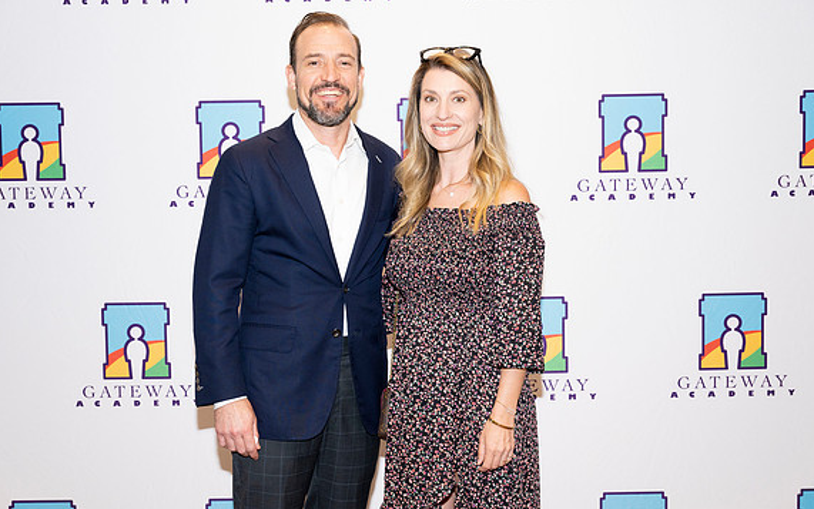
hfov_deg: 35.7
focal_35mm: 57
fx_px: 1265
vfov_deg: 22.8
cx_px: 408
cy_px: 252
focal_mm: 55
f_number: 5.6
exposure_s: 1/160
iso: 800
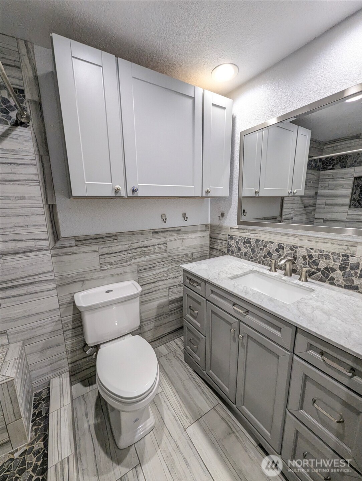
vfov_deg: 106.1
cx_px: 181
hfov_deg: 90.1
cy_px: 240
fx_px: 181
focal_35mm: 13
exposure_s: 1/120
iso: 250
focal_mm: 1.95
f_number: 2.2
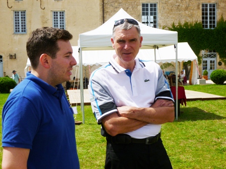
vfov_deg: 26.6
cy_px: 84
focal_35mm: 55
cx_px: 113
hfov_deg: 34.9
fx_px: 359
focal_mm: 9.9
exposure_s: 1/800
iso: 100
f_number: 4.2
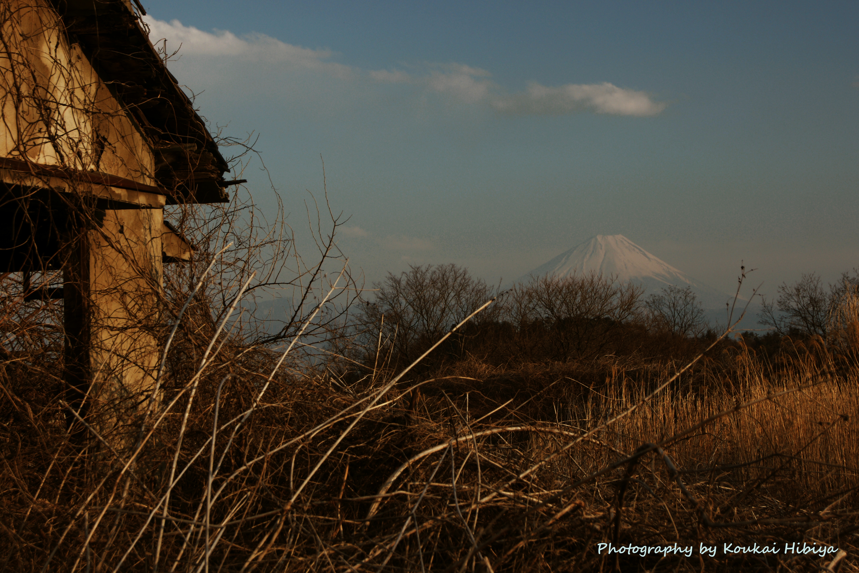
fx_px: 1968
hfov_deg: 24.6
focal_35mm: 82
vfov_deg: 16.6
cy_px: 286
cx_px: 430
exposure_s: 1/125
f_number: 8
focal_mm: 55
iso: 100
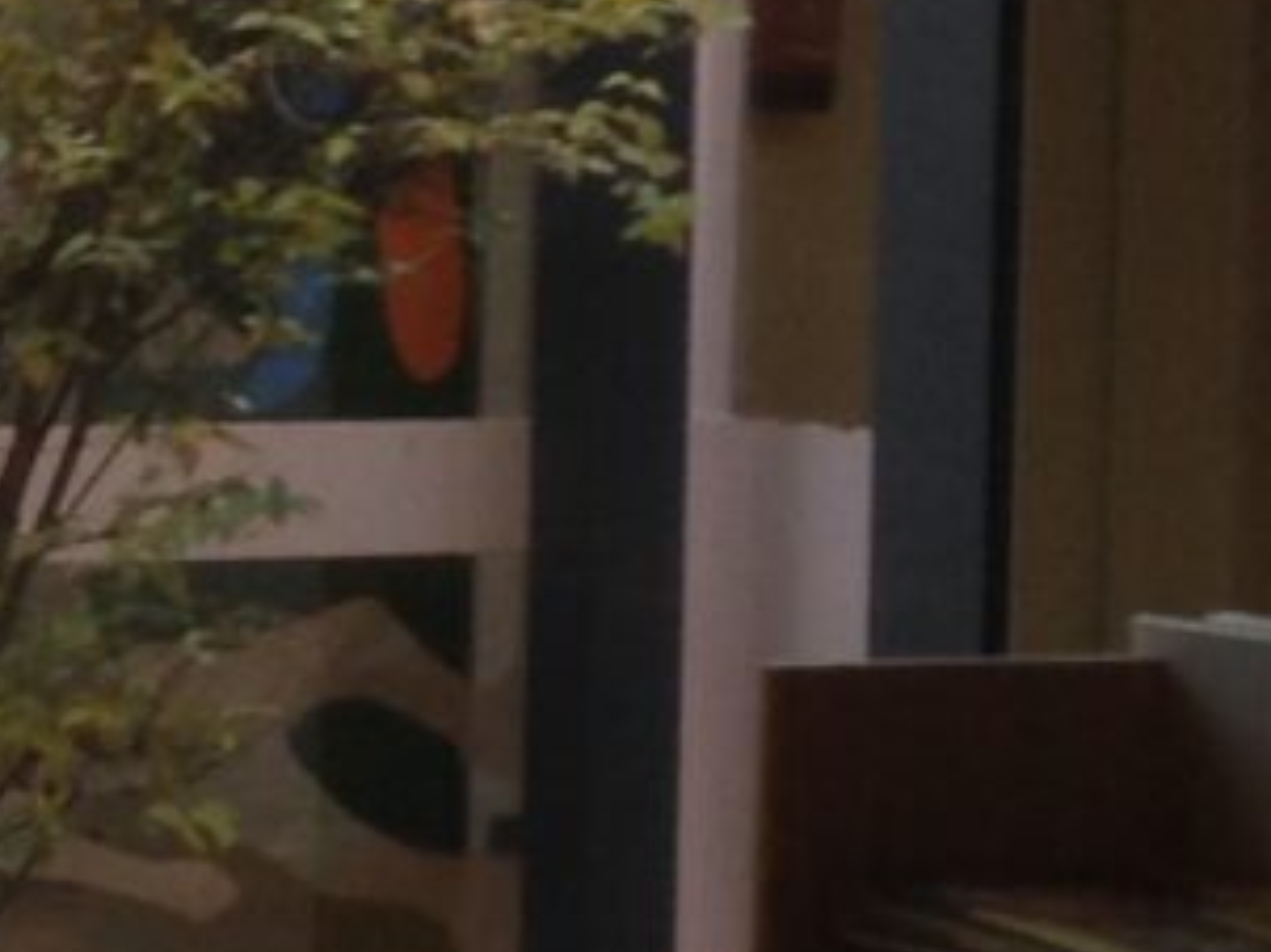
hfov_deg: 8.5
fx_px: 8218
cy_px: 409
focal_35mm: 224
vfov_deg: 6.6
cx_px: -972
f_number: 2.4
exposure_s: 1/24
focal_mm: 4.12
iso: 50
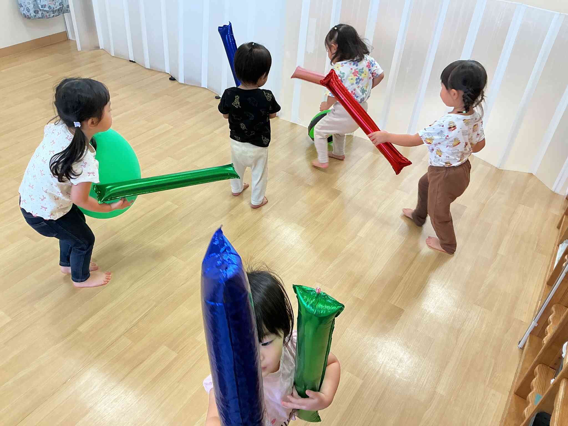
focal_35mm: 29
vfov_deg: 48.2
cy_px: 213
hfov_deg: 61.7
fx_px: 476
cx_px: 284
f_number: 1.8
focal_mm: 3
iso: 50
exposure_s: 1/120
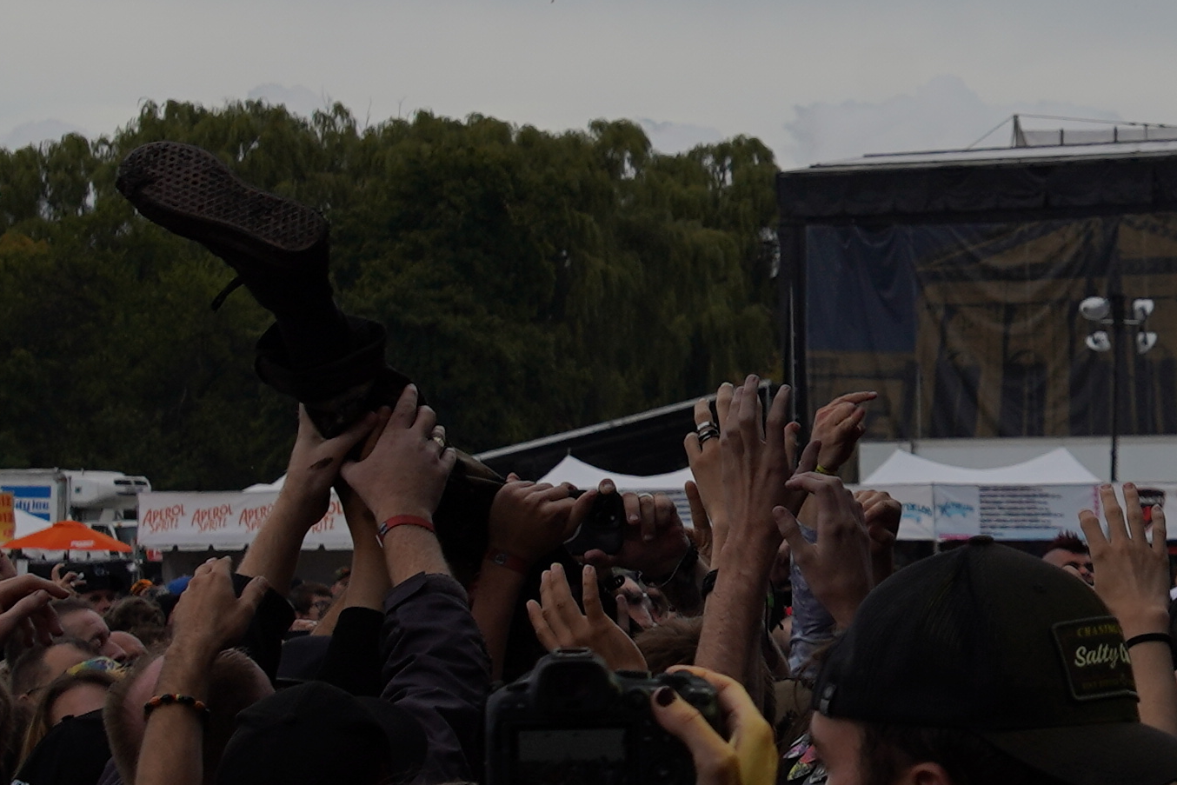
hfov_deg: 10.4
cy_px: 262
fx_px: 6376
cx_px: 1260
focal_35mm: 195
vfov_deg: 7.0
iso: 100
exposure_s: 1/640
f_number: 8
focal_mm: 44
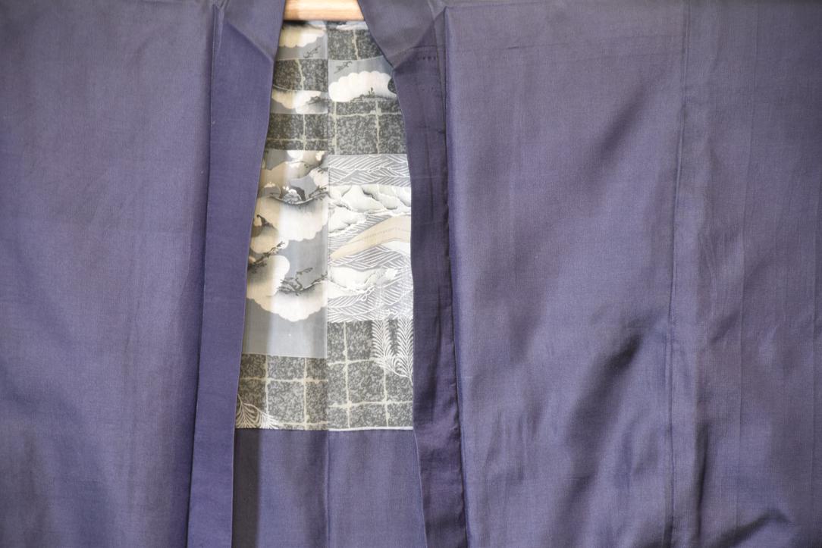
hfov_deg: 9.8
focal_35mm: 210
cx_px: 411
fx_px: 4795
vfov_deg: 6.5
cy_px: 274
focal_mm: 140
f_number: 5.6
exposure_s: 1/6
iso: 400
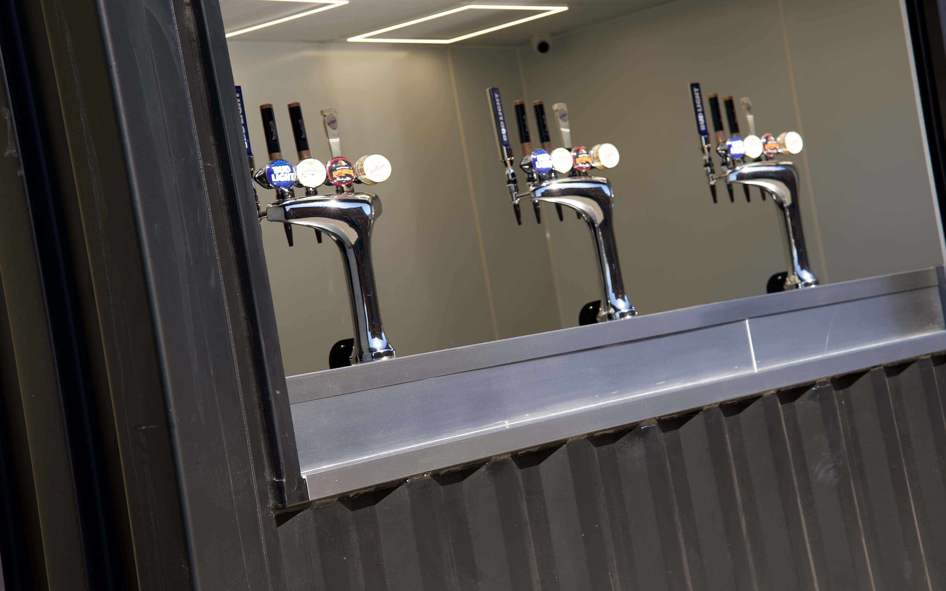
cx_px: 507
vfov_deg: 15.9
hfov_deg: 25.2
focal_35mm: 82
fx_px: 2114
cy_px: 270
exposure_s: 1/160
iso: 125
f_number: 4.5
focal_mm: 75
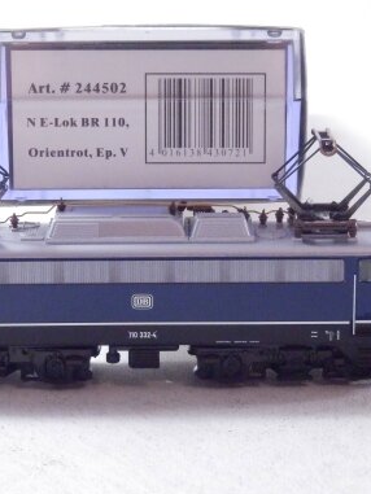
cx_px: 140
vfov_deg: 18.9
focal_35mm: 104
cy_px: 218
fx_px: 1485
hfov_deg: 14.2
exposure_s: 1/160
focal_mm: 11.9
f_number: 4.4
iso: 1250
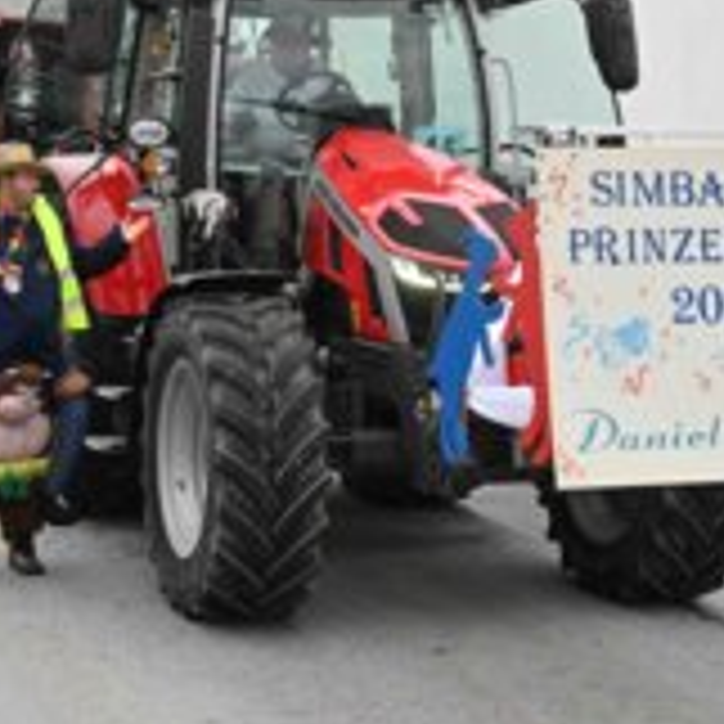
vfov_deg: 21.6
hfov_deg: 21.6
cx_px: 279
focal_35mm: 80
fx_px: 1893
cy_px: 292
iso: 2500
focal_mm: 38
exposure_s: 1/500
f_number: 11
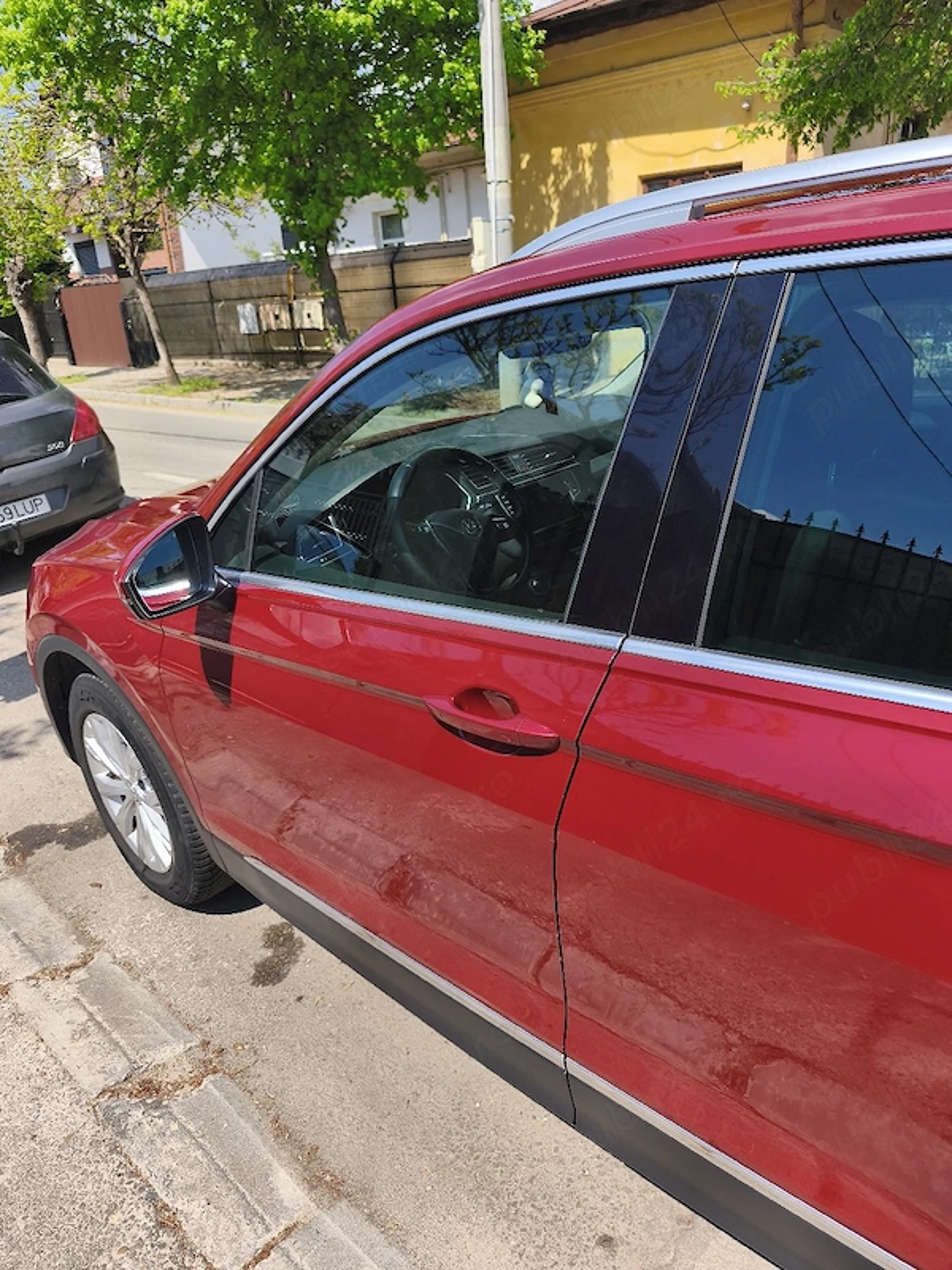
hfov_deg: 58.9
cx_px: 476
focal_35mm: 23
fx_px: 843
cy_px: 635
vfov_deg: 73.9
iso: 50
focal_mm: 6.18
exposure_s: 1/1111
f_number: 1.65
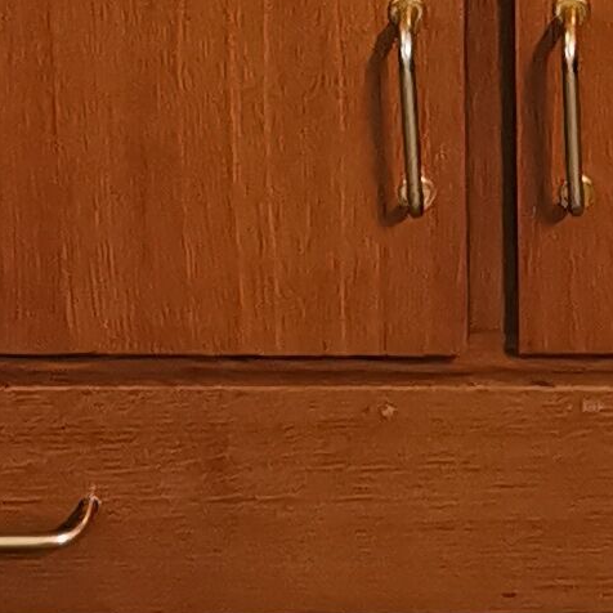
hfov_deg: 9.5
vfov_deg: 8.7
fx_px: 3666
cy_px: -845
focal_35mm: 183
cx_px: 480
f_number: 1.8
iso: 500
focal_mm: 5.58
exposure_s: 1/50
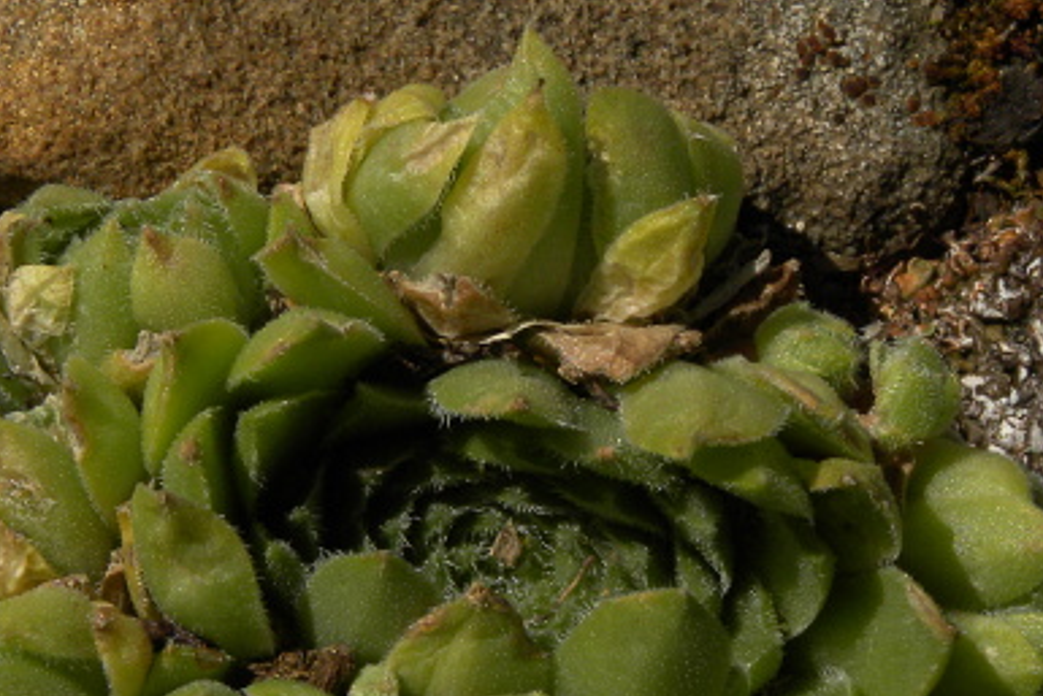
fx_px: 4695
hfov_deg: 12.7
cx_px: 317
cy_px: 620
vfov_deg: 8.5
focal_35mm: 162
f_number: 8
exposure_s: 1/500
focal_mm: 13.4
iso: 64
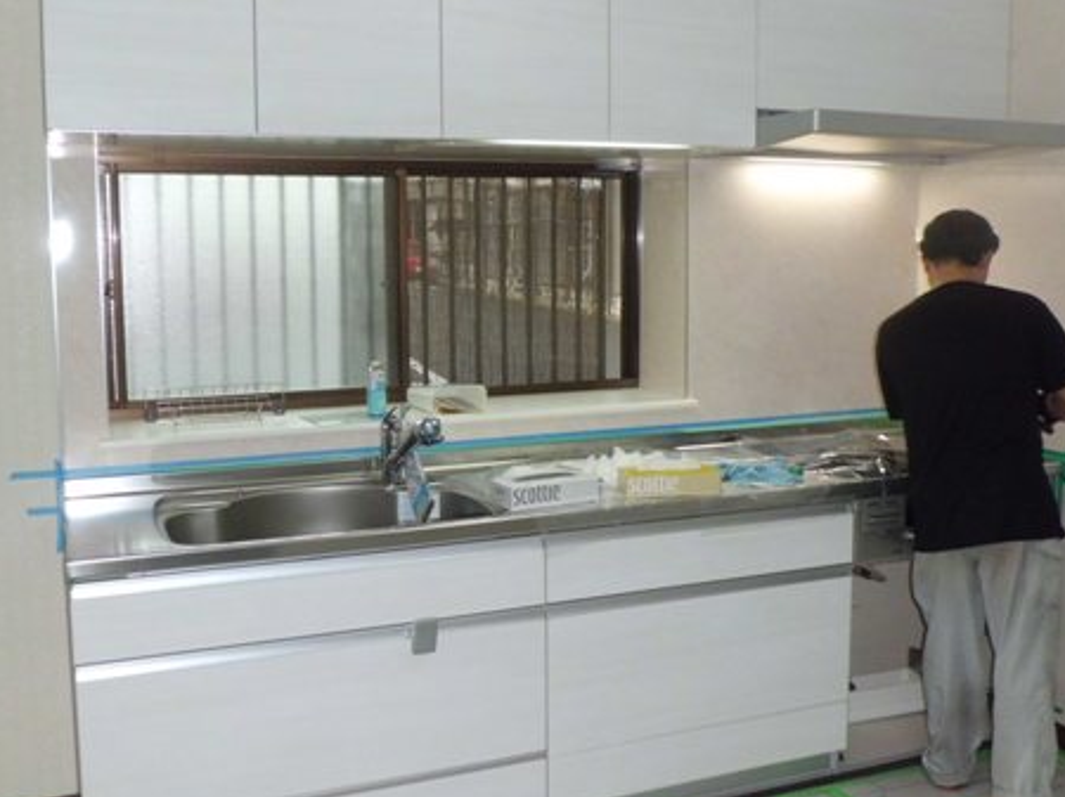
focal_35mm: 37
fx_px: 1138
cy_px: 371
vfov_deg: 38.6
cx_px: 511
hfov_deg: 50.1
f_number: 2.8
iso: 200
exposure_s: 1/100
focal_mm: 4.7
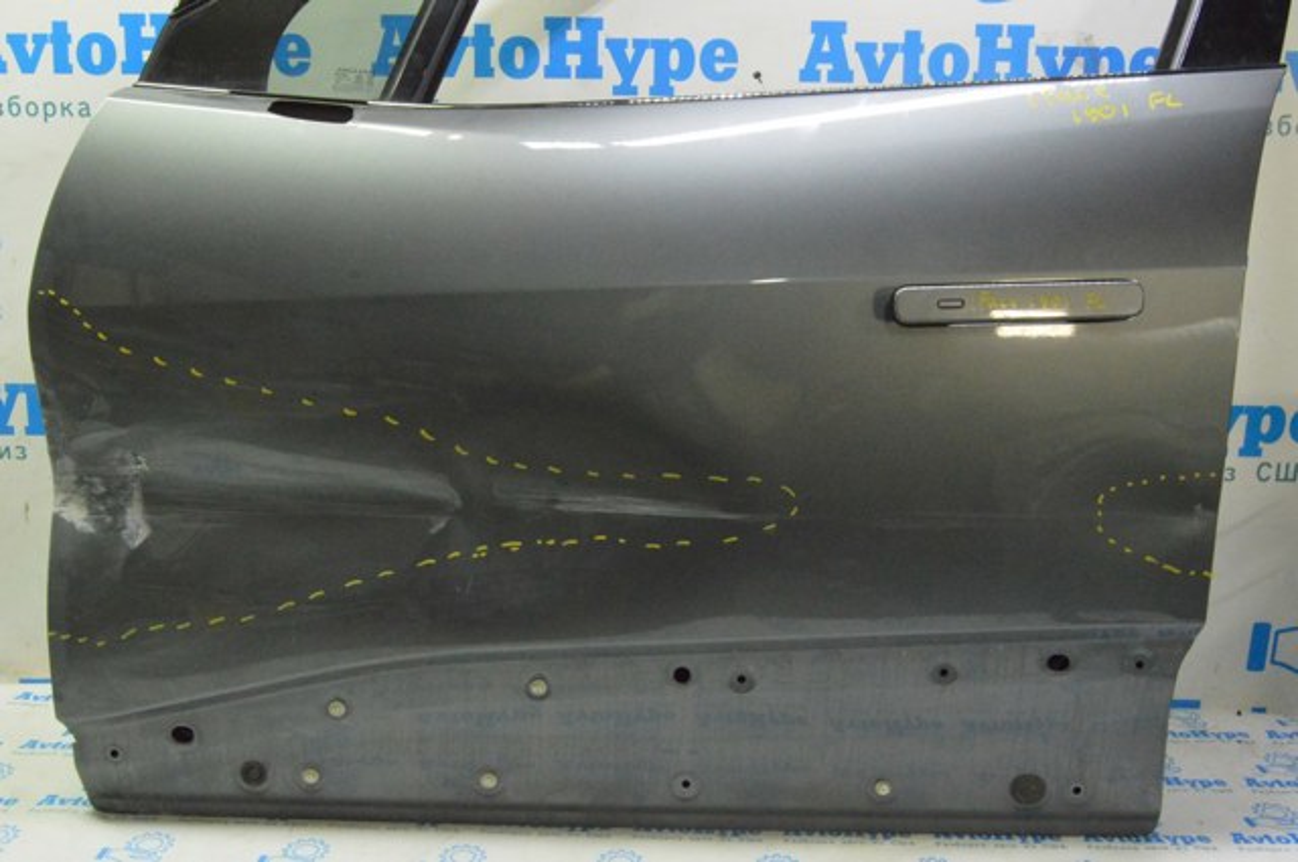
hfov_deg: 55.2
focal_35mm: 34
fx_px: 1242
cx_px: 649
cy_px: 431
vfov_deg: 38.3
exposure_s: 1/20
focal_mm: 23
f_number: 20
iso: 6400
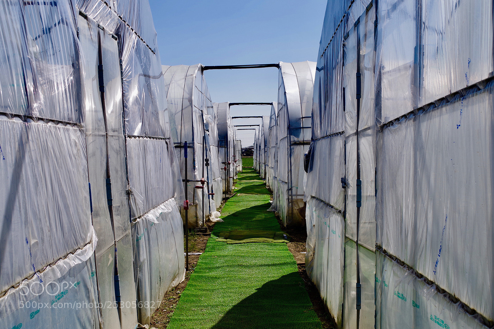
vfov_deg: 31.9
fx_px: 576
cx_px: 247
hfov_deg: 46.4
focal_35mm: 42
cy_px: 164
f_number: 8
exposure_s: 1/320
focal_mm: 28
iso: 100
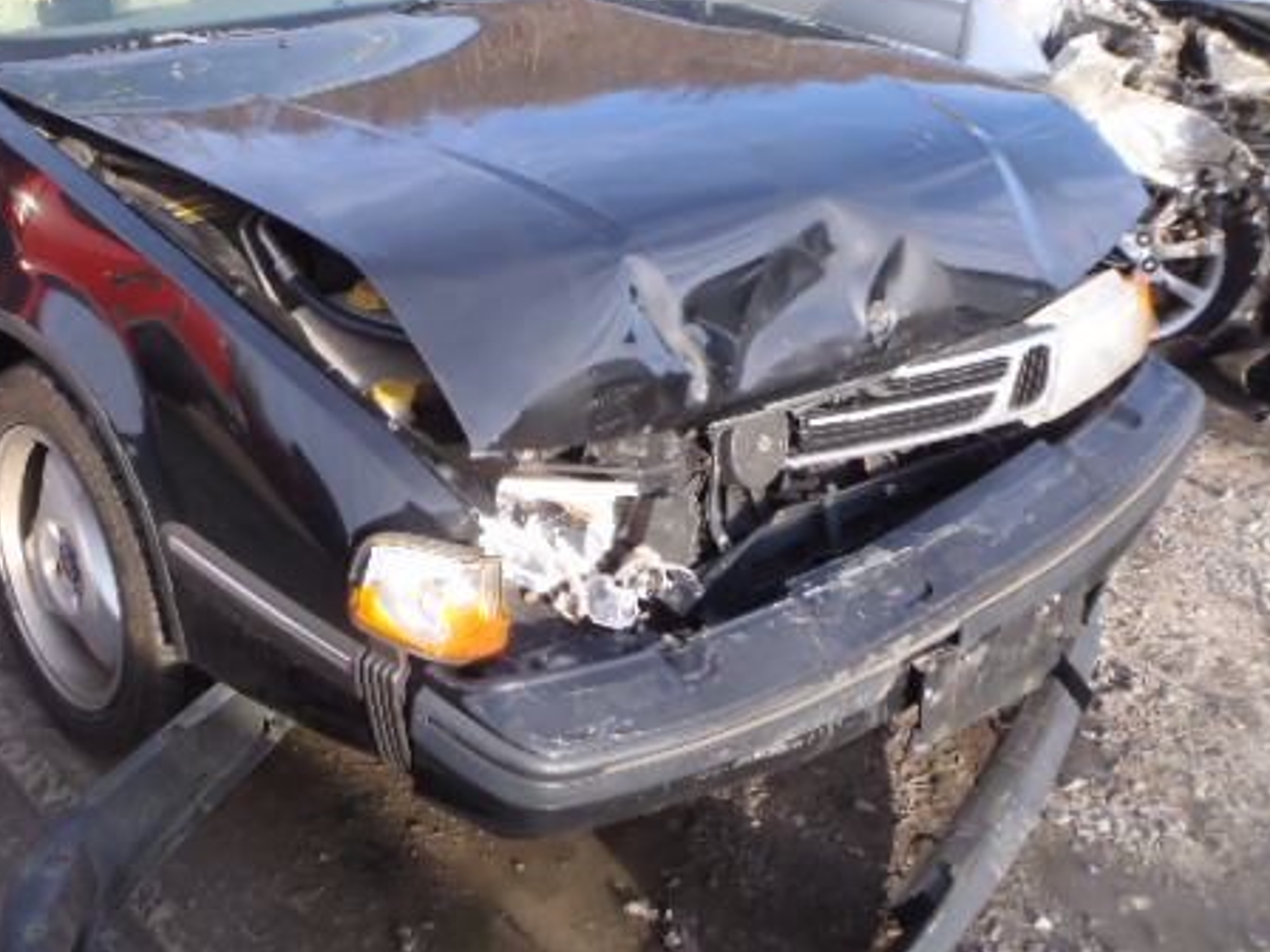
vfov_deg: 35.6
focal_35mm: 40
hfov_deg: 45.8
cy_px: 320
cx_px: 388
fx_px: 1468
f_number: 4.5
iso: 80
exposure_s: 1/100
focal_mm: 5
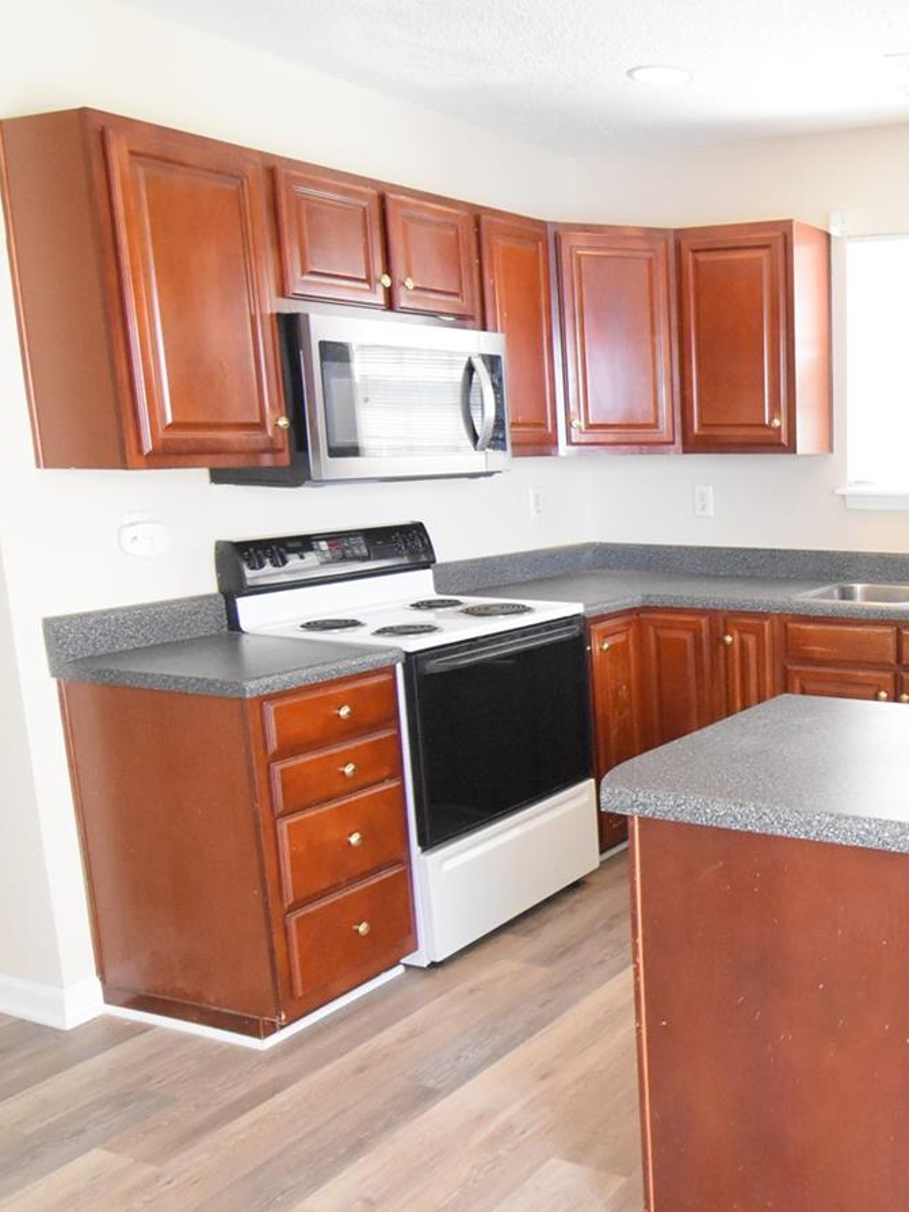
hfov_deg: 39.1
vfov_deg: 55.2
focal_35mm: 33
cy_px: 693
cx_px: 858
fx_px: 1156
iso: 3200
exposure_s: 1/125
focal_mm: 10
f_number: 4.5
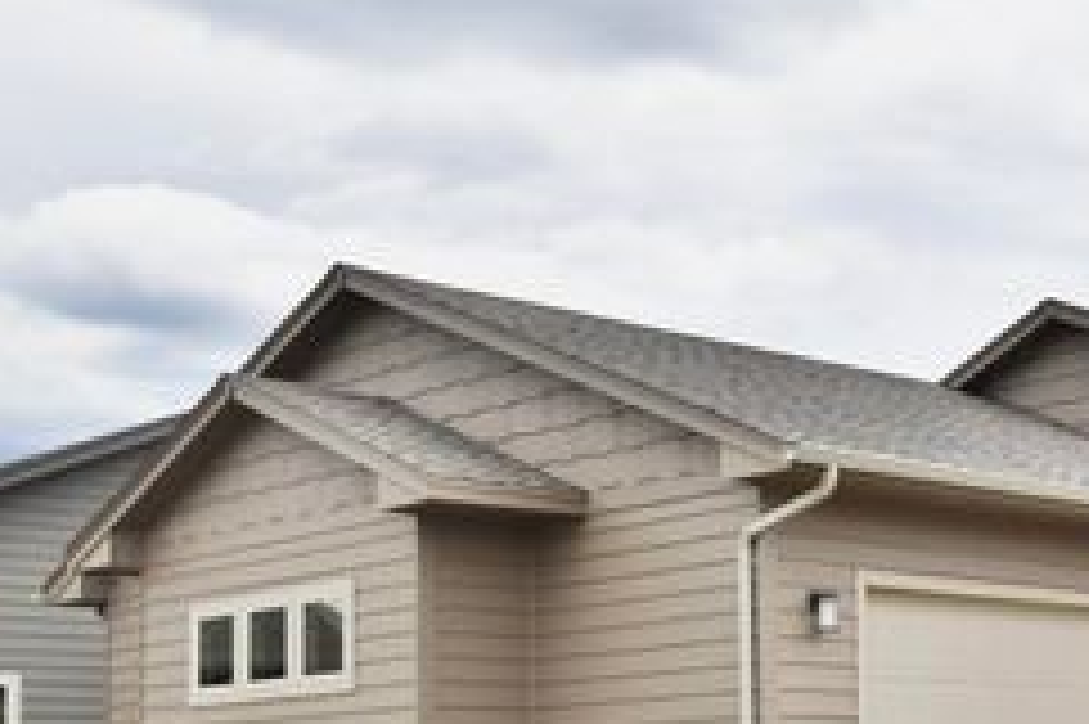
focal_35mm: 65
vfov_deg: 20.6
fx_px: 1966
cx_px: 1048
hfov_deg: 29.3
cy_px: 591
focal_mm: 21
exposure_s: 1/200
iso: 100
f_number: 9
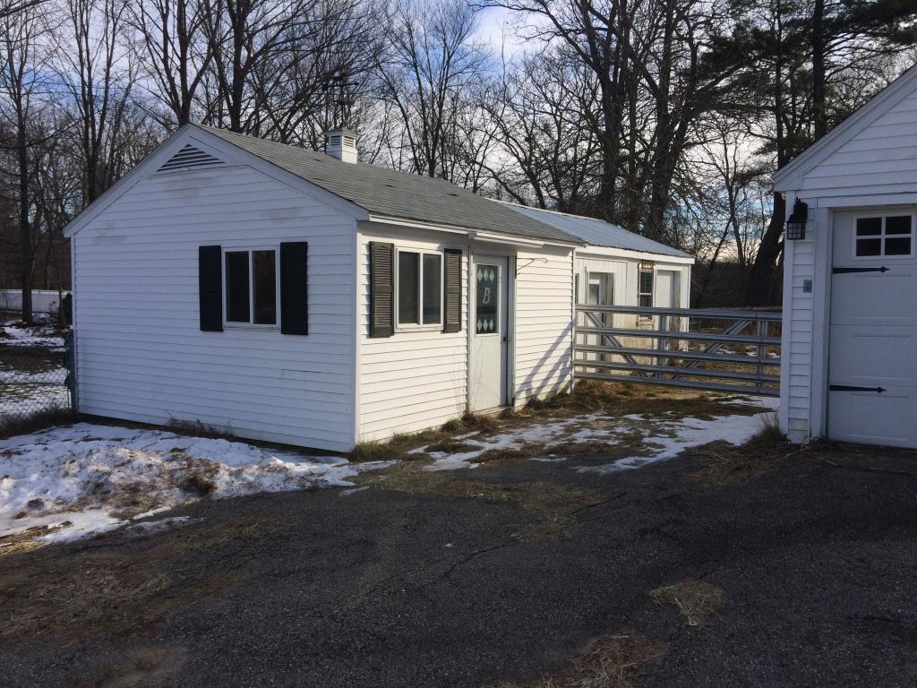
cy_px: 344
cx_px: 458
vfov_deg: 48.2
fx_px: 768
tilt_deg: -5.9
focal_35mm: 29
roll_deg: +0.4
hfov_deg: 61.7
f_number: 2.2
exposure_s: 1/1368
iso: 32
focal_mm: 4.15
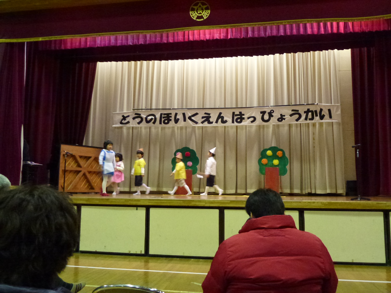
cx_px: 196
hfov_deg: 60.0
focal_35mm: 30
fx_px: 339
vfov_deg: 46.8
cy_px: 146
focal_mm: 5.4
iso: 800
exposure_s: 1/30
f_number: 3.5
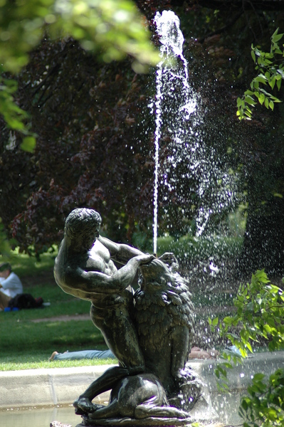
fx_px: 3378
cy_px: 214
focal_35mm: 285
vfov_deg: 7.2
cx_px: 142
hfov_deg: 4.8
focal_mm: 190
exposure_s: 1/350
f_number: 4.8
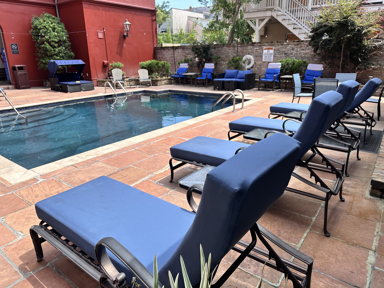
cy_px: 144
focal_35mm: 24
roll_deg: +0.6
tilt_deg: -17.7
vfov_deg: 56.8
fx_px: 266
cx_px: 192
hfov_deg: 71.6
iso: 80
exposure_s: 1/2028
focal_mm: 6.86
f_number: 1.78
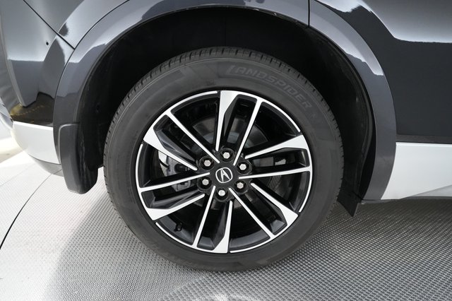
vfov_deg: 53.1
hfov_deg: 73.8
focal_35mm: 24
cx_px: 226
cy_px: 150
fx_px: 301
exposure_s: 1/250
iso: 5000
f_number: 2.8
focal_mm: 24
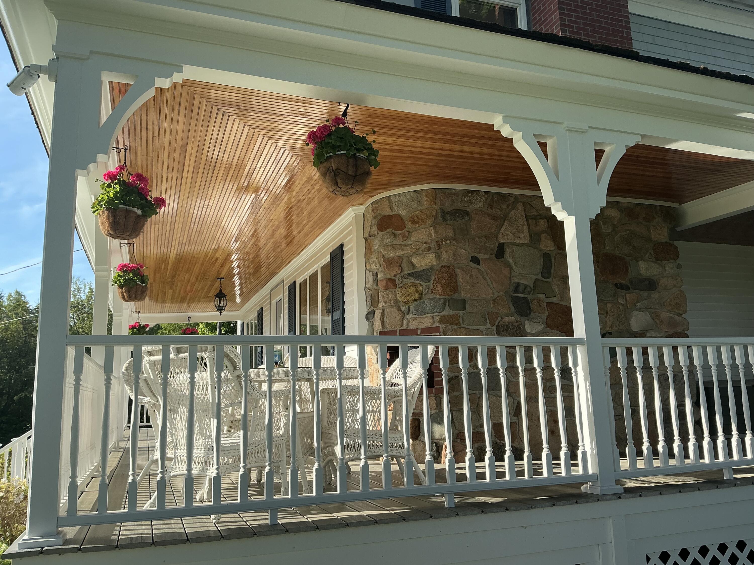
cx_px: 377
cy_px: 282
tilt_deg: +9.3
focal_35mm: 28
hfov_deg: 63.4
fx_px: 610
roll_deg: +2.0
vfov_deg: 49.7
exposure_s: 1/842
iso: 25
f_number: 1.8
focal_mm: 3
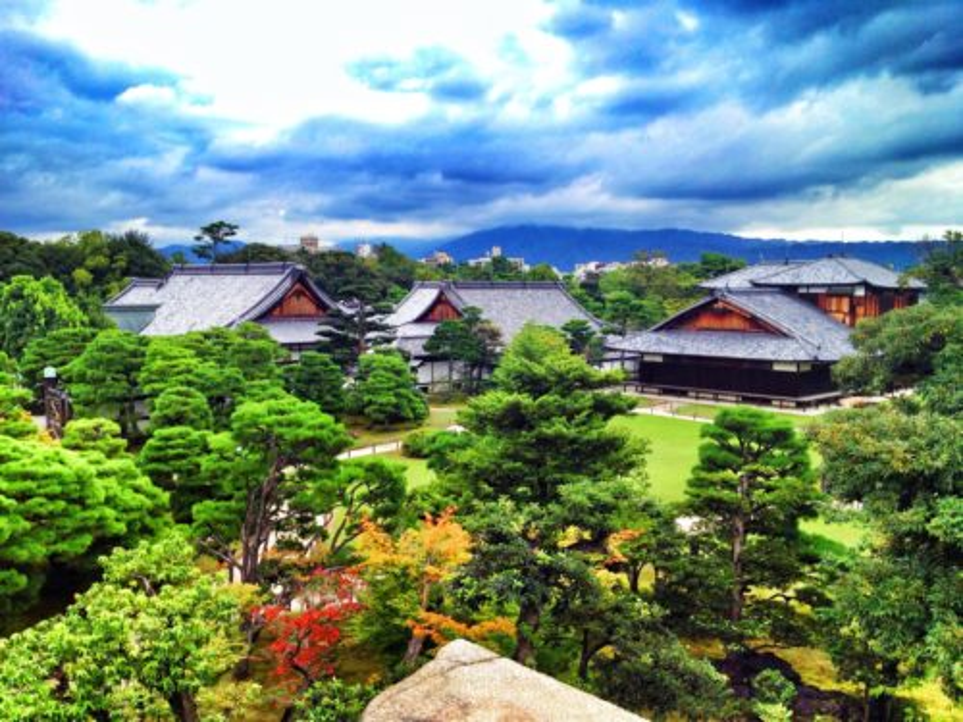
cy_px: 361
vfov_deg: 40.7
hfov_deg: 52.6
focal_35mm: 35
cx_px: 482
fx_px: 974
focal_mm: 4.28
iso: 50
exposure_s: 1/218
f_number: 2.4
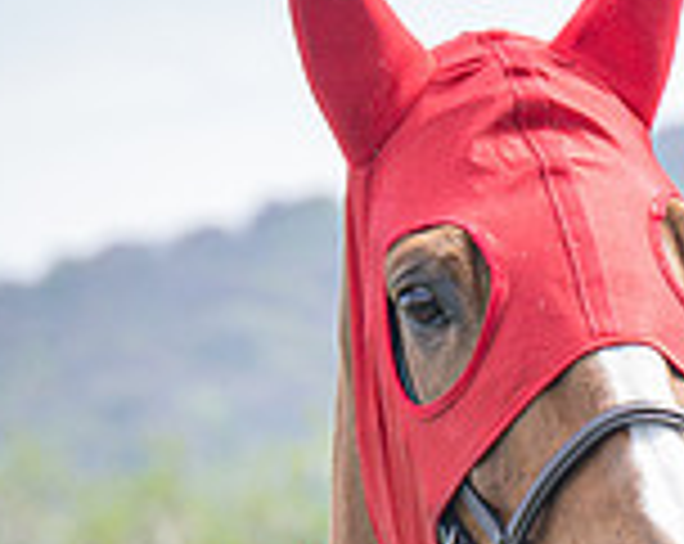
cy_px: 848
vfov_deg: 2.5
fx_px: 12628
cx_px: 1001
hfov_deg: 3.1
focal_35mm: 625
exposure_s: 1/400
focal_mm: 98
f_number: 5
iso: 200
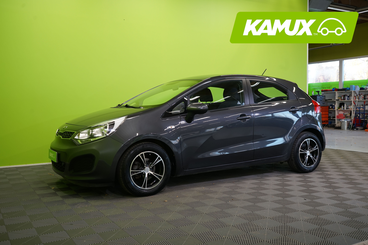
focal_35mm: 35
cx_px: 184
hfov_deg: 54.4
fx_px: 358
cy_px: 122
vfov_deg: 37.9
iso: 500
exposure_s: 1/30
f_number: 6.3
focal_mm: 35
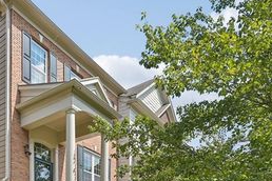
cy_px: 140
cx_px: 34
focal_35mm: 31
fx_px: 234
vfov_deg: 40.8
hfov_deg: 53.7
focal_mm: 16
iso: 200
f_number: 8
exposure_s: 1/400
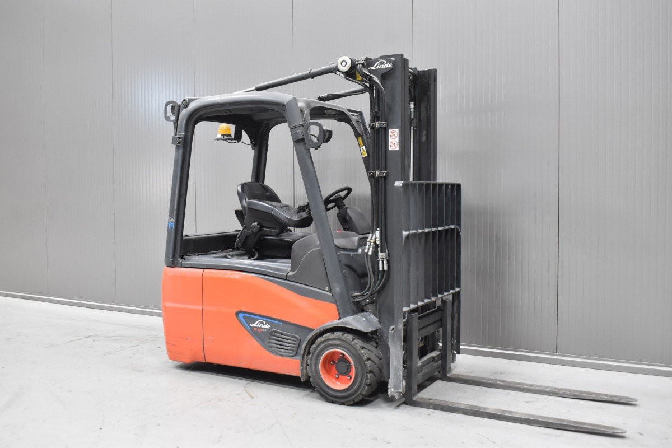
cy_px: 224
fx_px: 644
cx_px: 336
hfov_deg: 55.1
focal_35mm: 34
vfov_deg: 38.4
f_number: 5
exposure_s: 1/25
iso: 1600
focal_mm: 23
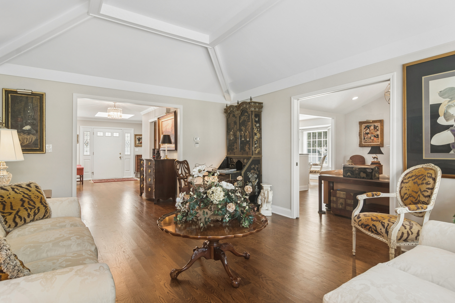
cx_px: 228
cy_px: 152
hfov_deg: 90.0
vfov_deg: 67.4
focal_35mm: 18
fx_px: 227
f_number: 8
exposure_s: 1/8
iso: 200
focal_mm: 12
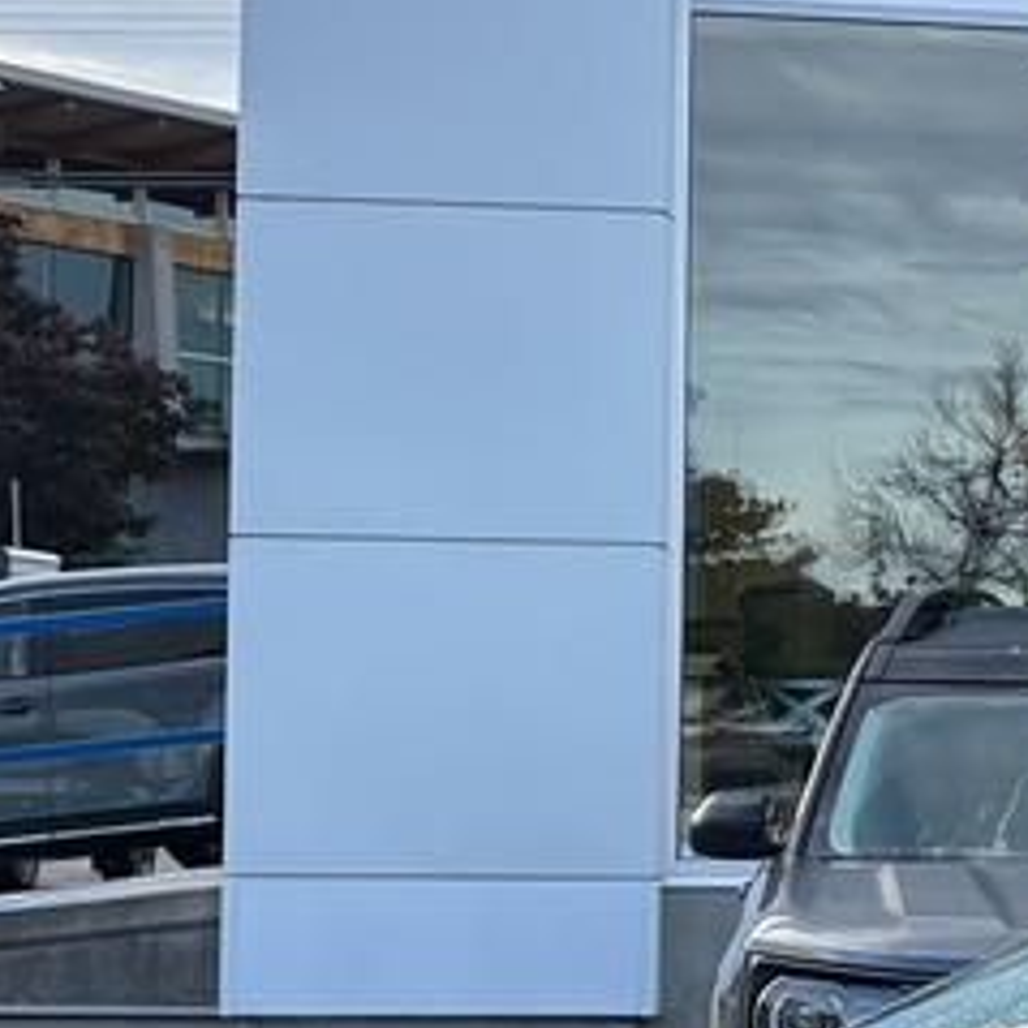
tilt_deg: +1.2
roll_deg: -0.9
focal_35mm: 123
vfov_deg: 14.2
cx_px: 1776
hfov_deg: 13.0
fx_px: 4133
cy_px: 675
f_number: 1.6
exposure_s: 1/1064
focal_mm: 5.96
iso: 64
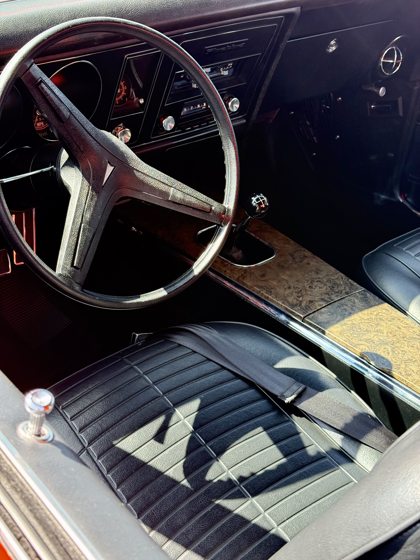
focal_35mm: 48
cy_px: 280
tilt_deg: -28.5
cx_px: 210
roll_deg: -4.7
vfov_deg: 39.7
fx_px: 777
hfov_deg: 30.3
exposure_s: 1/242
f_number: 1.78
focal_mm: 6.76
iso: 160
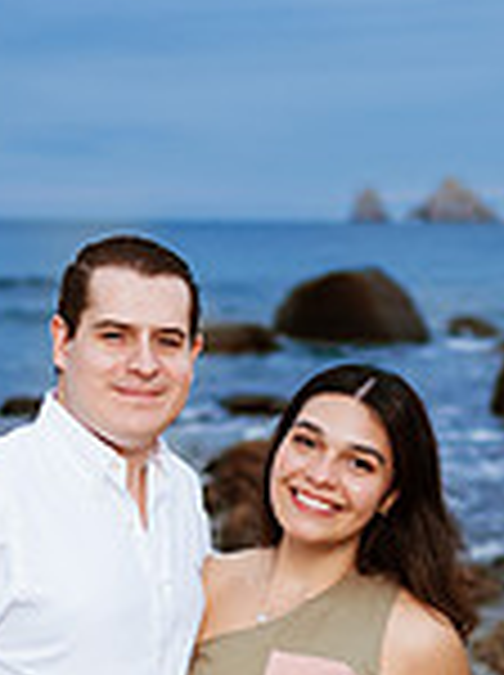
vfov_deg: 18.9
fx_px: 1966
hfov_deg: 14.6
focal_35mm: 101
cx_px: 212
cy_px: 698
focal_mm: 35
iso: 100
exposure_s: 1/640
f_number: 1.8
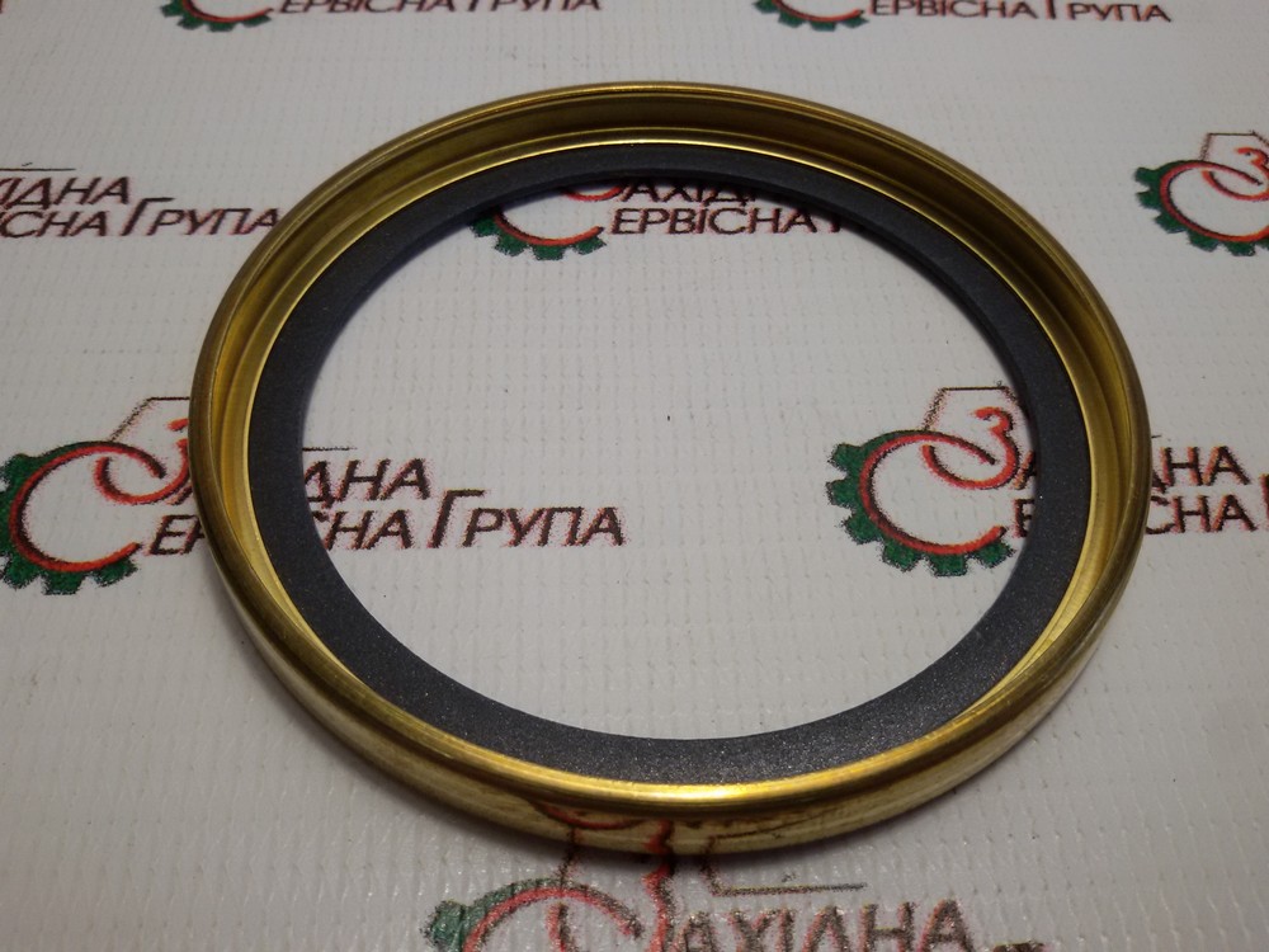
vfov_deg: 45.4
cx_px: 634
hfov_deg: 58.4
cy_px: 476
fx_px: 1136
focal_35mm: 31
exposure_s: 1/100
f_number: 2.4
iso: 50
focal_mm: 2.93
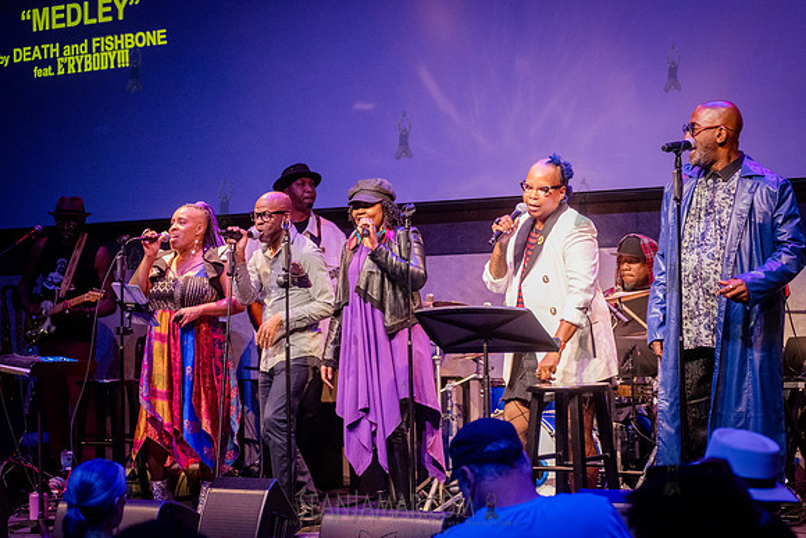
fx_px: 1791
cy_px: 269
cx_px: 403
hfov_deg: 25.4
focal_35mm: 80
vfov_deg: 17.1
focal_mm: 80
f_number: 4
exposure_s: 1/400
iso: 6400
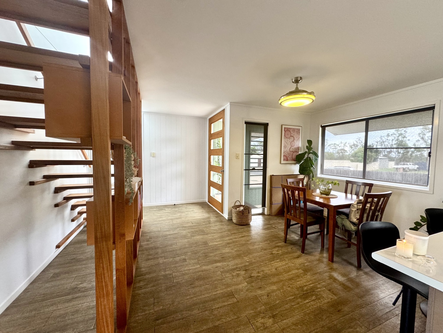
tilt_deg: -3.2
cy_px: 166
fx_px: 179
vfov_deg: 85.7
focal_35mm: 14
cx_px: 222
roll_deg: +0.0
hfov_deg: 102.1
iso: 200
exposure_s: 1/100
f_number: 2.2
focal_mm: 2.22
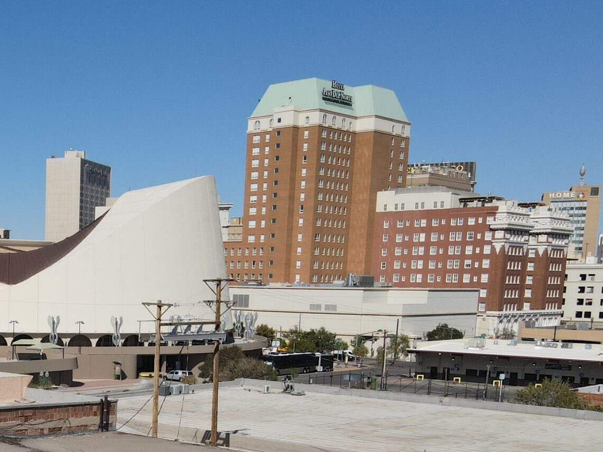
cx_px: 8
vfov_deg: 25.8
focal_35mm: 54
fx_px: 940
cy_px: 442
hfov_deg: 32.8
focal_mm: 4.5
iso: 100
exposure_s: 1/1500
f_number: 2.8
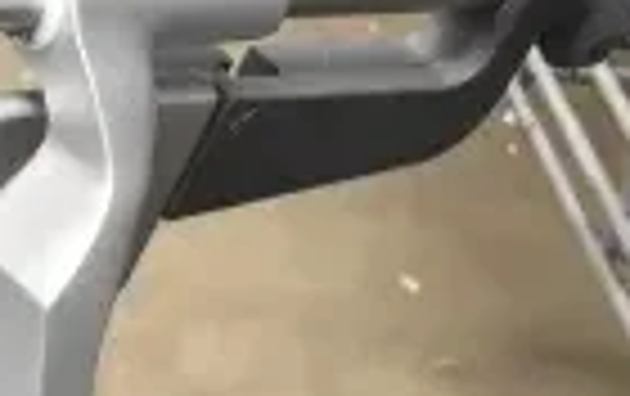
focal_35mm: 133
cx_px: -454
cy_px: 551
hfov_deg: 14.1
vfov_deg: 9.7
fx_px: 2287
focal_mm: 20
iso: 2000
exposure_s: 1/30
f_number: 3.5
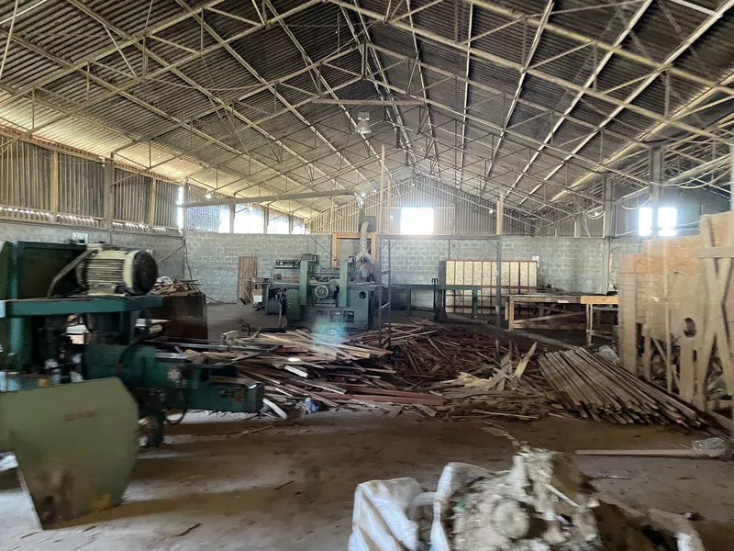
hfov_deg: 67.3
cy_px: 276
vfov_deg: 53.1
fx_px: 551
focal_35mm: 26
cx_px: 367
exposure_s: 1/34
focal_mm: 4.2
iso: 640
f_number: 1.6
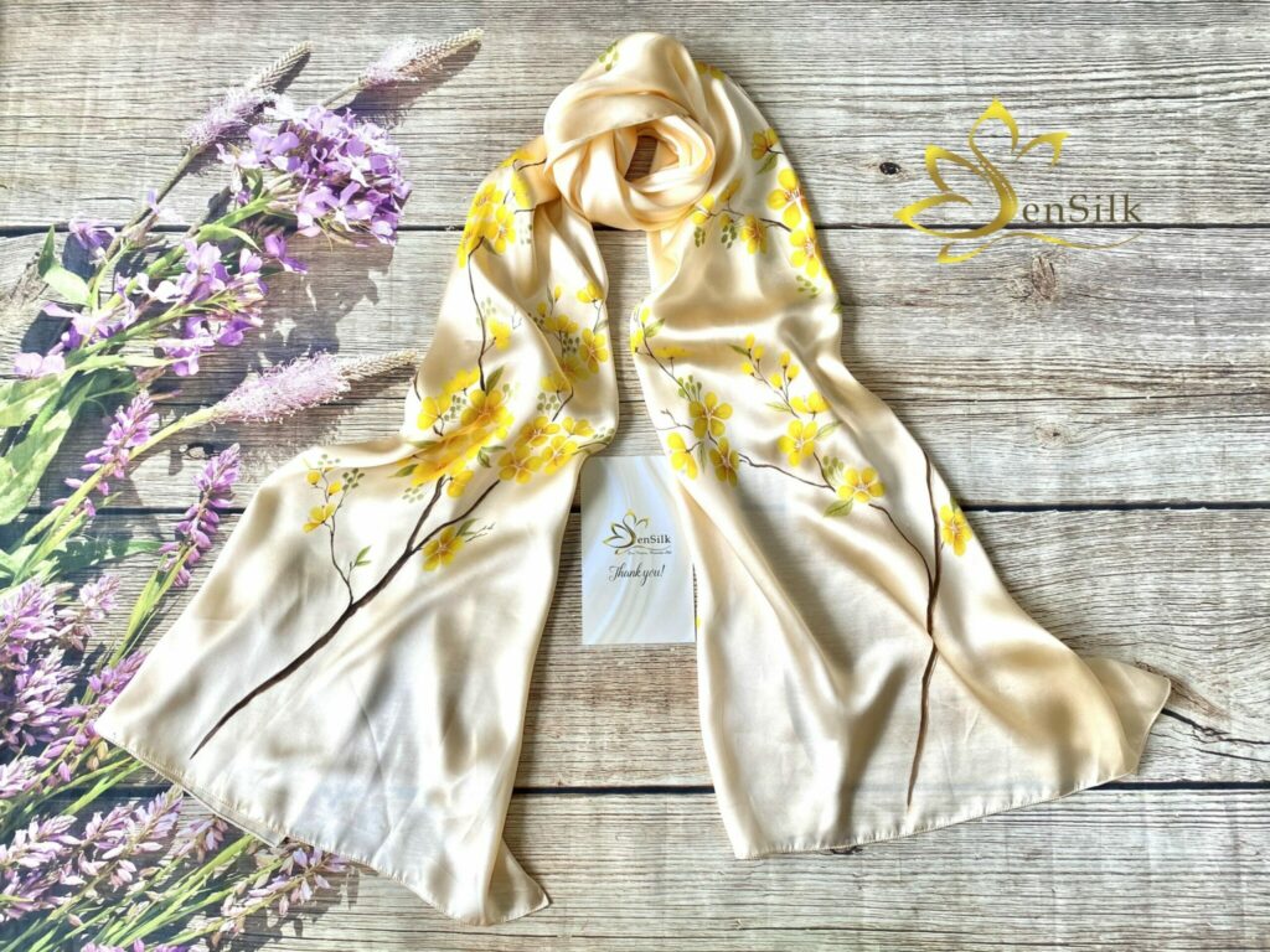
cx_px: 635
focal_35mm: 26
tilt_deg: -83.7
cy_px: 476
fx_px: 954
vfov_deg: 53.1
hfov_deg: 67.3
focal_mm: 4.25
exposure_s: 1/121
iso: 50
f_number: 1.8
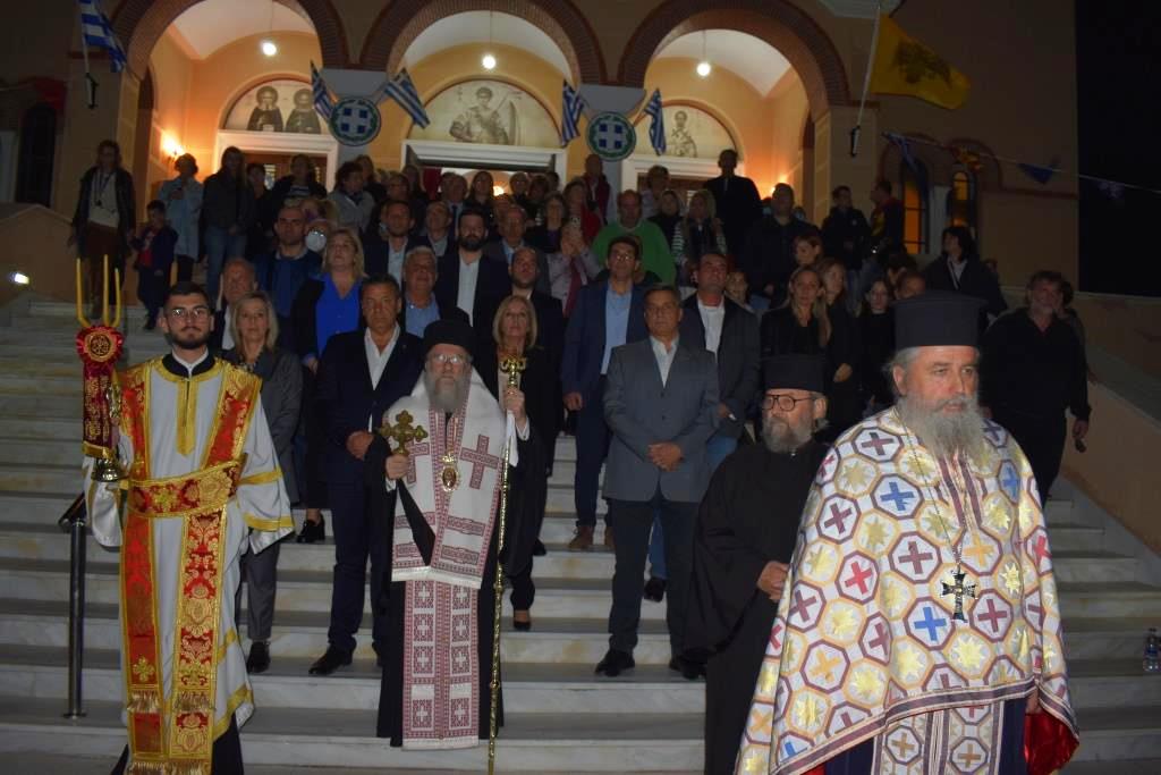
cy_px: 388
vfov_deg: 47.9
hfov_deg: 67.4
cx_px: 580
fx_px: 871
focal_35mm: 27
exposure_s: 1/30
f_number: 5.6
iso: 320
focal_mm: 18
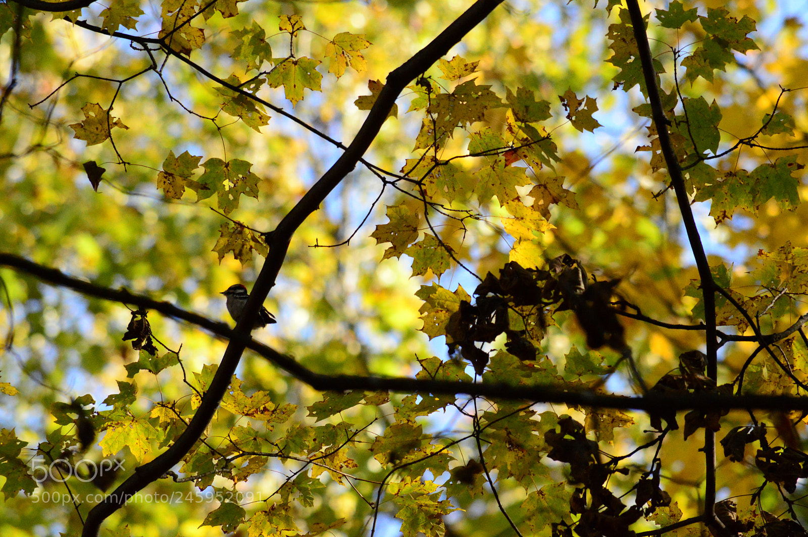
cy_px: 268
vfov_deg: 3.0
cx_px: 404
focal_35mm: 450
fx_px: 10091
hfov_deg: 4.6
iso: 3200
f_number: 8
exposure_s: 1/1600
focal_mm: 300
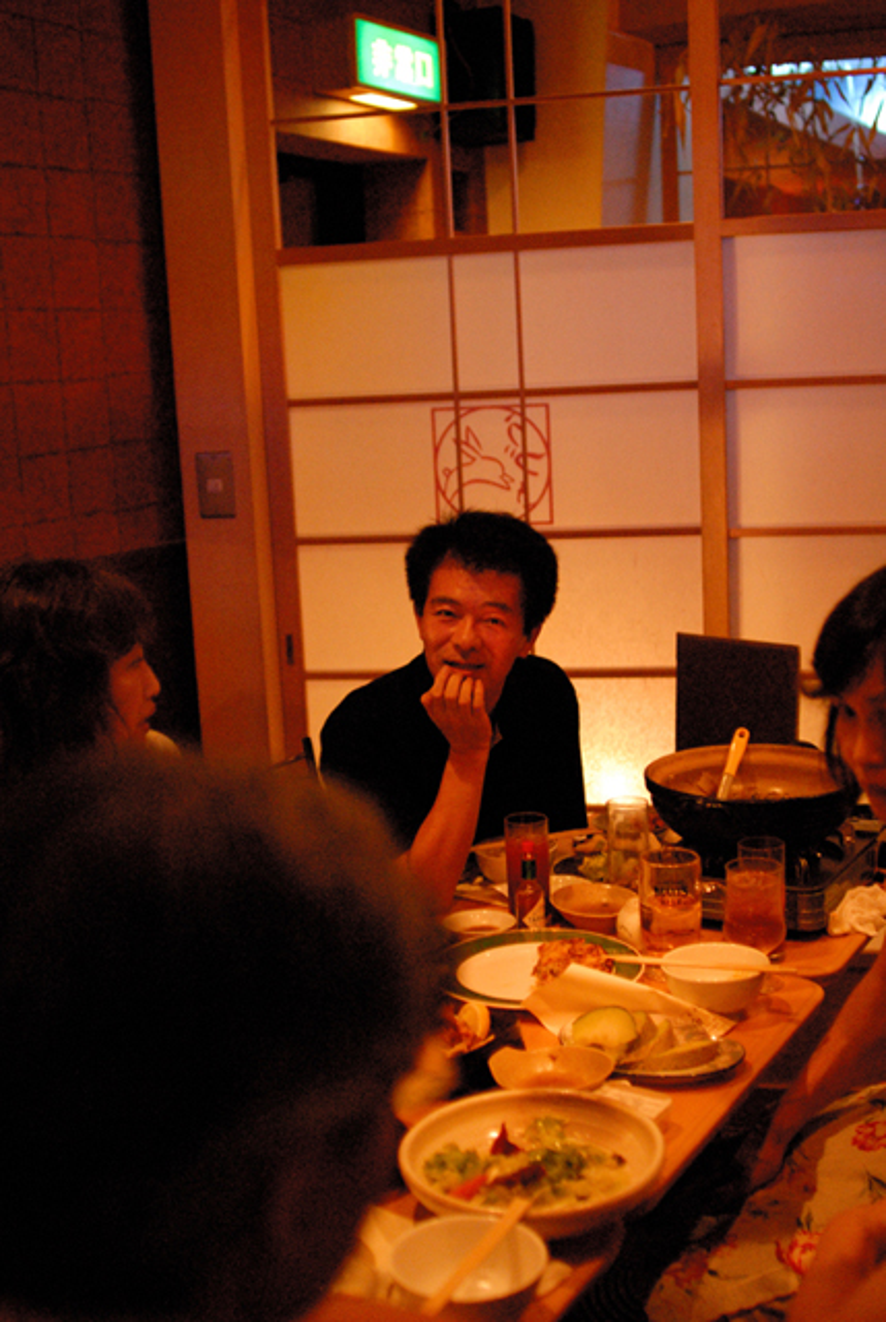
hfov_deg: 32.0
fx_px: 1545
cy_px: 661
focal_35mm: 42
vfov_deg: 46.3
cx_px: 443
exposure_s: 1/40
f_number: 1.4
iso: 1600
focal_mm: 28
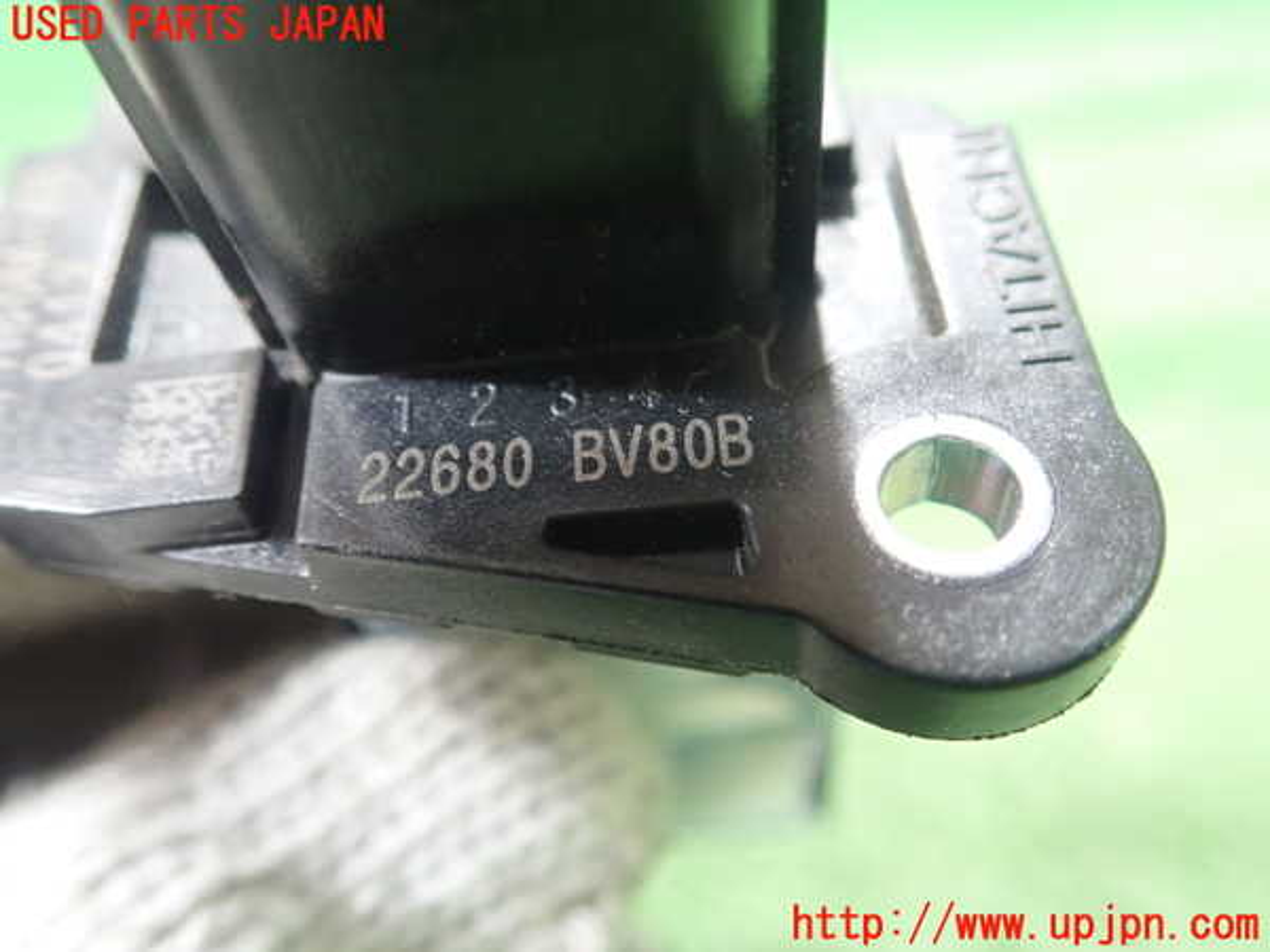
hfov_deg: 60.0
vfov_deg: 46.8
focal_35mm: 30
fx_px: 1101
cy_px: 476
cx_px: 635
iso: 800
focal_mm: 5.5
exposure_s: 1/50
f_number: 2.3
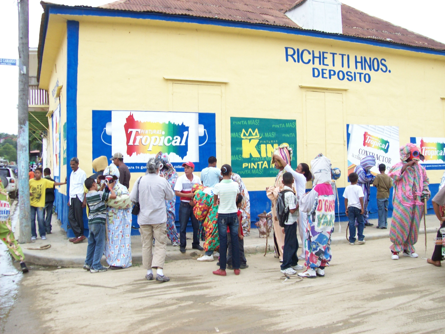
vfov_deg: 39.6
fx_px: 463
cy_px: 167
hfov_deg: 51.4
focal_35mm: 36
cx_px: 222
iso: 80
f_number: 2.7
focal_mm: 6
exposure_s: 1/148
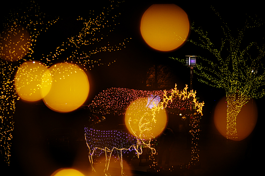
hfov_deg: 24.8
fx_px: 603
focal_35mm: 82
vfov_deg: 16.6
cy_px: 88
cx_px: 132
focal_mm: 55
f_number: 2
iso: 400
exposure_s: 1/1250
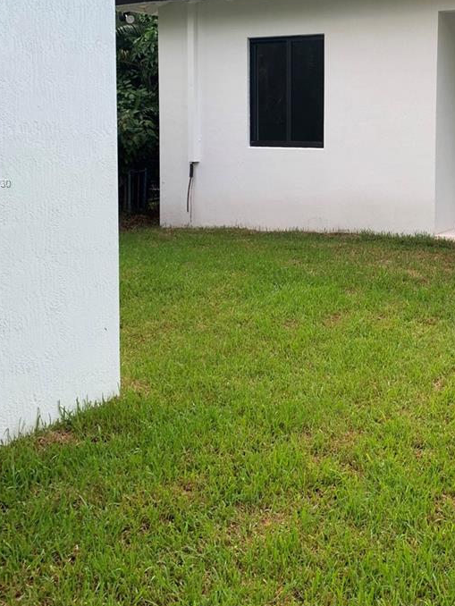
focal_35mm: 46
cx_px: 333
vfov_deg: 40.5
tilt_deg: -6.0
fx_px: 806
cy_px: 183
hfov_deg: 31.1
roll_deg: +1.8
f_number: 1.8
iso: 25
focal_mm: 4.25
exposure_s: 1/135
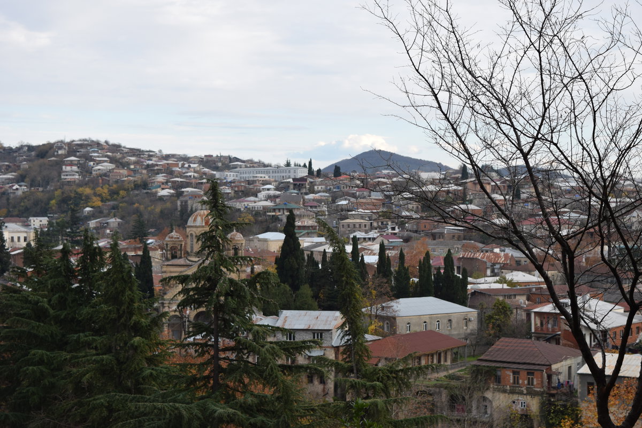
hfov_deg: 29.2
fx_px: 1231
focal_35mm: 69
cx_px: 321
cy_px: 214
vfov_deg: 19.7
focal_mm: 46
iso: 250
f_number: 8
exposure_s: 1/250
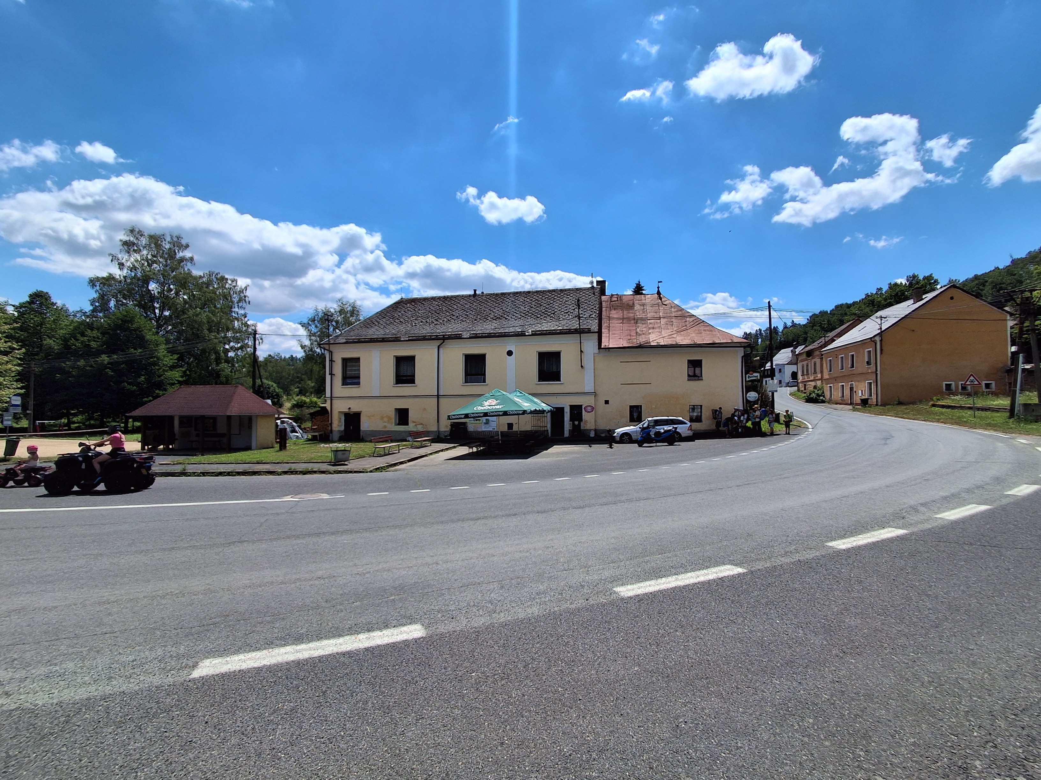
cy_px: 390
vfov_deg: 78.1
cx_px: 520
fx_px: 481
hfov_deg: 94.5
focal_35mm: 16
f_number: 2.2
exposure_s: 1/1754
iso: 40
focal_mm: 1.64
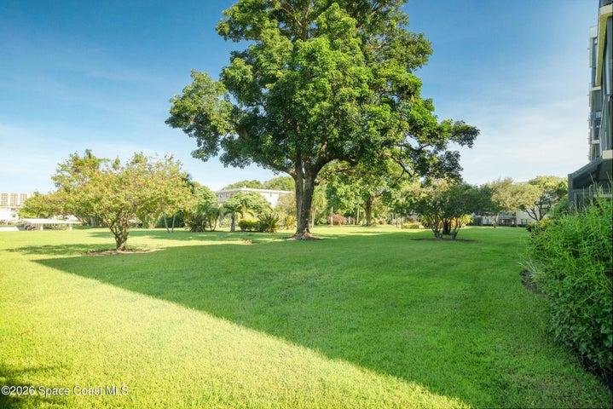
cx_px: 306
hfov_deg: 84.0
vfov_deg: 62.0
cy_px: 204
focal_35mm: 20
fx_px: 341
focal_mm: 20
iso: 2000
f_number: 8
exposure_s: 1/1250
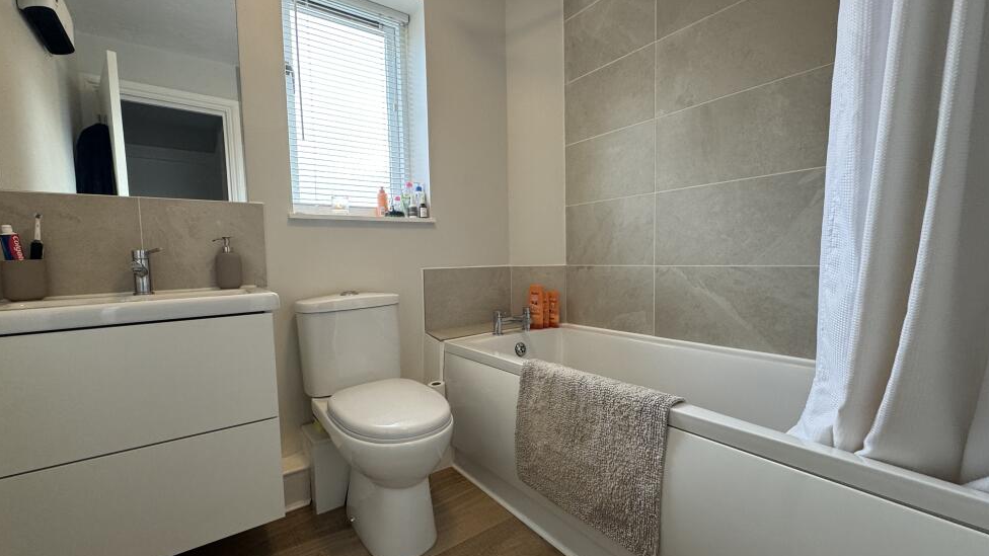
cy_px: 288
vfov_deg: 67.1
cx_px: 481
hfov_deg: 99.3
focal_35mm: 16
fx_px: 420
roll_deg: +1.9
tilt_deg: -3.7
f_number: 2.2
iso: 200
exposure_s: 1/99
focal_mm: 2.22
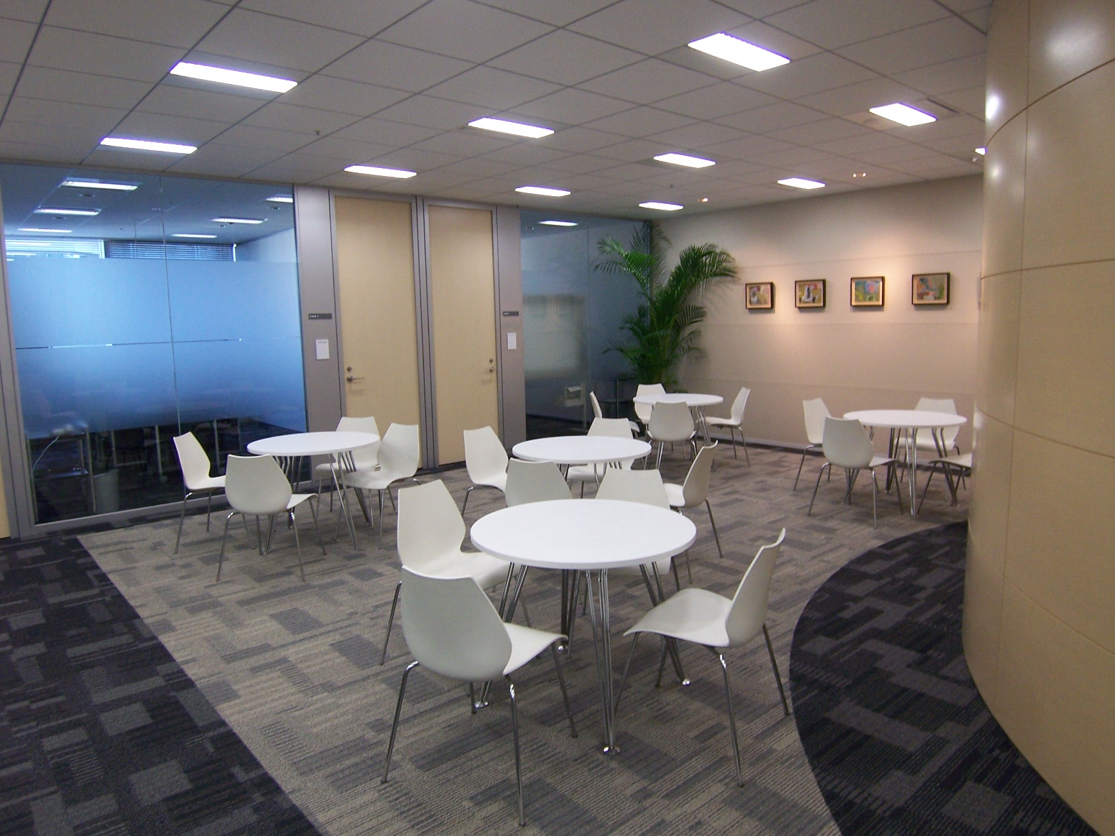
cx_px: 558
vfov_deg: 58.9
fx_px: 741
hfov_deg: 73.9
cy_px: 418
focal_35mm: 23
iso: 100
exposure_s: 1/30
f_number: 2.8
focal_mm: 3.8
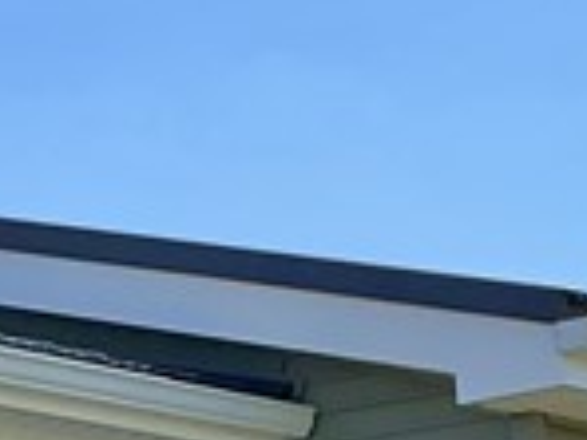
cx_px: -131
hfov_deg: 9.7
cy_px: 488
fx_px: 3408
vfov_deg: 7.3
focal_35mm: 201
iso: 16
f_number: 1.8
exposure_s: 1/1984
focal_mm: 3
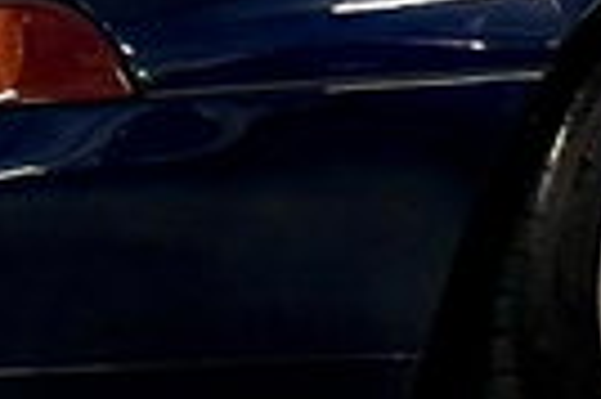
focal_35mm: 143
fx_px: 2384
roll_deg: -0.3
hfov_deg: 13.7
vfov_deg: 8.9
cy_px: -444
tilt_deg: -11.0
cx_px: 812
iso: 125
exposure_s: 1/50
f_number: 1.78
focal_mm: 6.76
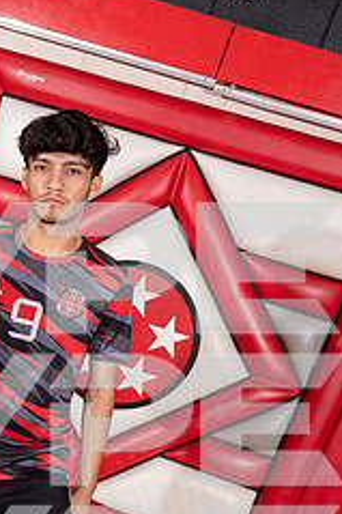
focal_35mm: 49
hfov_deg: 26.4
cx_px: 26
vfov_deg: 38.6
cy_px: 422
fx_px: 699
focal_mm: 26
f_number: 4
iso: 1000
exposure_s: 1/250
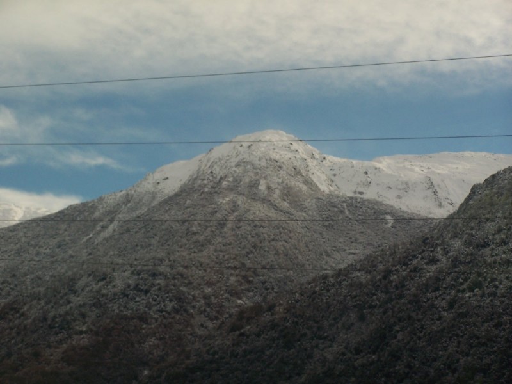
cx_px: 256
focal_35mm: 117
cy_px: 192
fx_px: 1731
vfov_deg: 12.7
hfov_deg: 16.8
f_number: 3.2
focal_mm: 19.4
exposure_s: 1/500
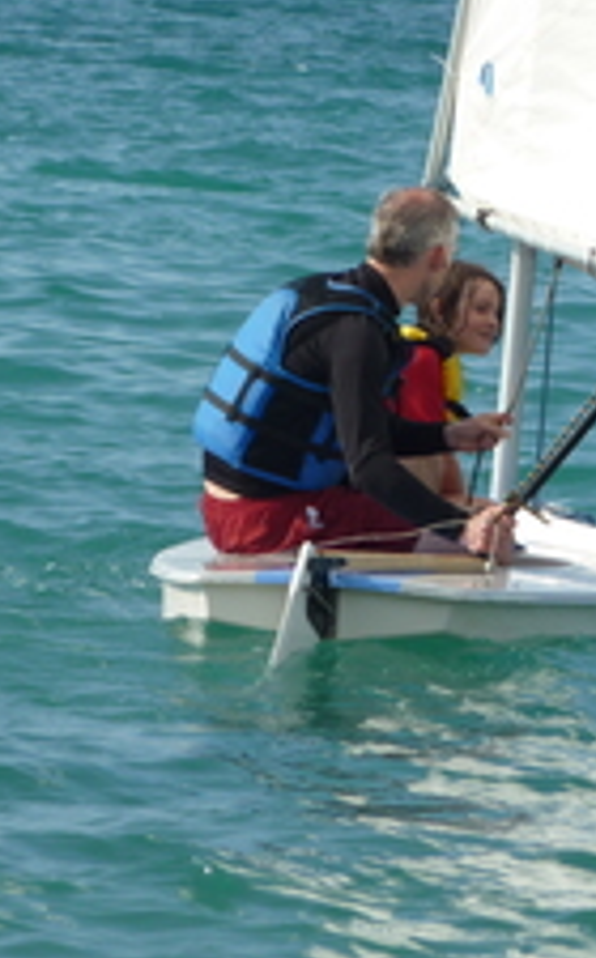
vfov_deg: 4.3
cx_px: 451
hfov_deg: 2.7
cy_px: 464
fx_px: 12801
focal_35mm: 491
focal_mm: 42.6
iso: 80
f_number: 5.6
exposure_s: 1/500
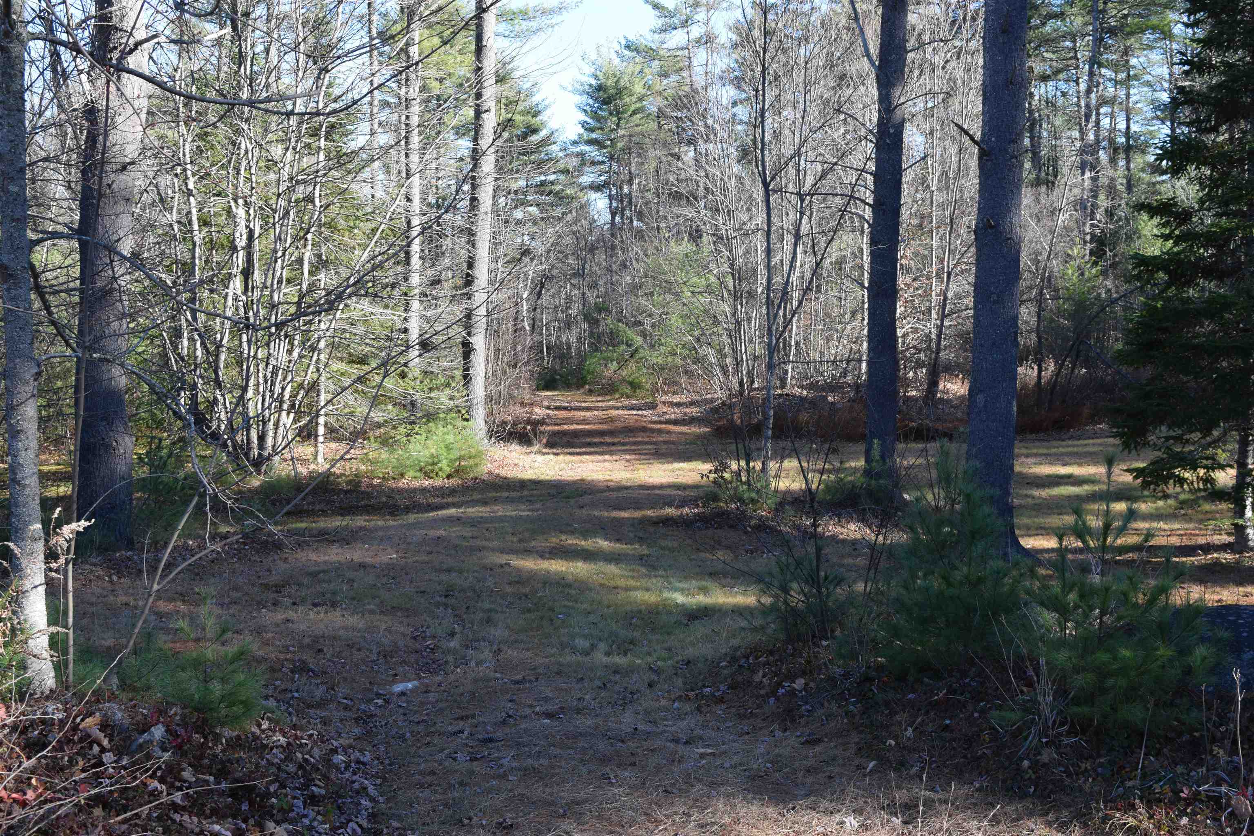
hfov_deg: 47.9
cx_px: 627
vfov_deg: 33.0
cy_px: 418
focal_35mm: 40
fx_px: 1411
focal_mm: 27
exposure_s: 1/250
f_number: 8
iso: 400
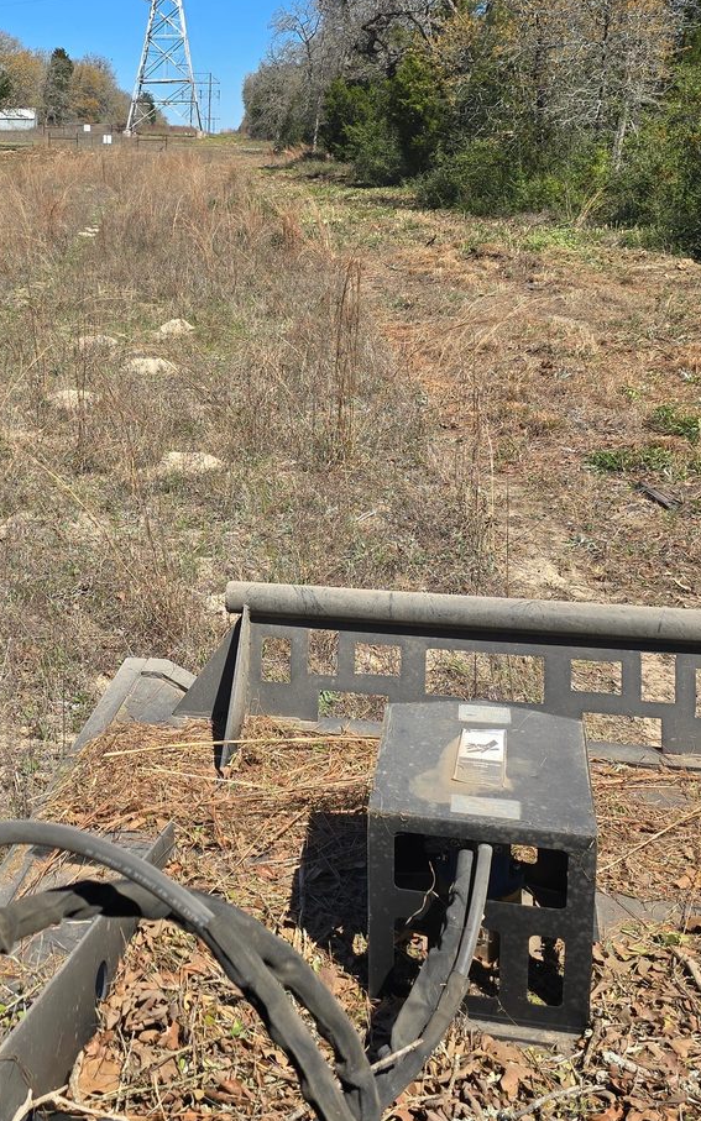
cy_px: 421
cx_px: 142
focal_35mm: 43
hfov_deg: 29.2
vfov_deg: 45.8
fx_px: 1314
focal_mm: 6.3
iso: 12
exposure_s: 1/852
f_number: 1.7
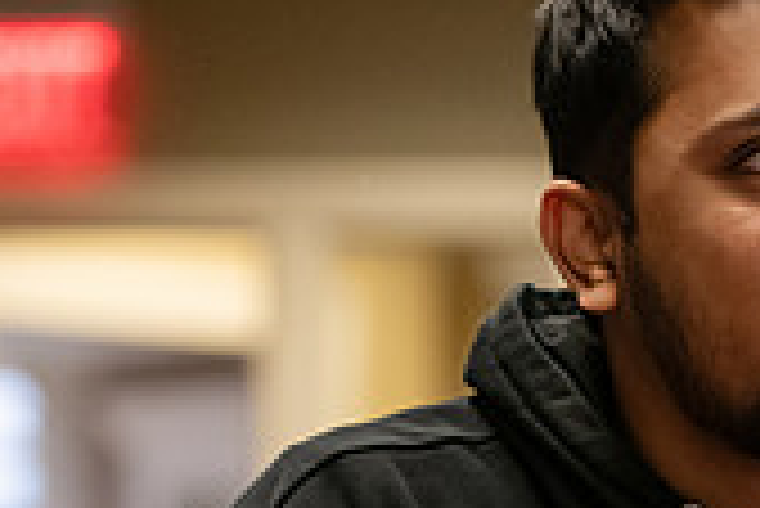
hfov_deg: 6.7
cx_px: 688
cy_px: 506
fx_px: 6508
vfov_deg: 4.5
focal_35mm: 308
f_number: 2.8
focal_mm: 90
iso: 2000
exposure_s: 1/250
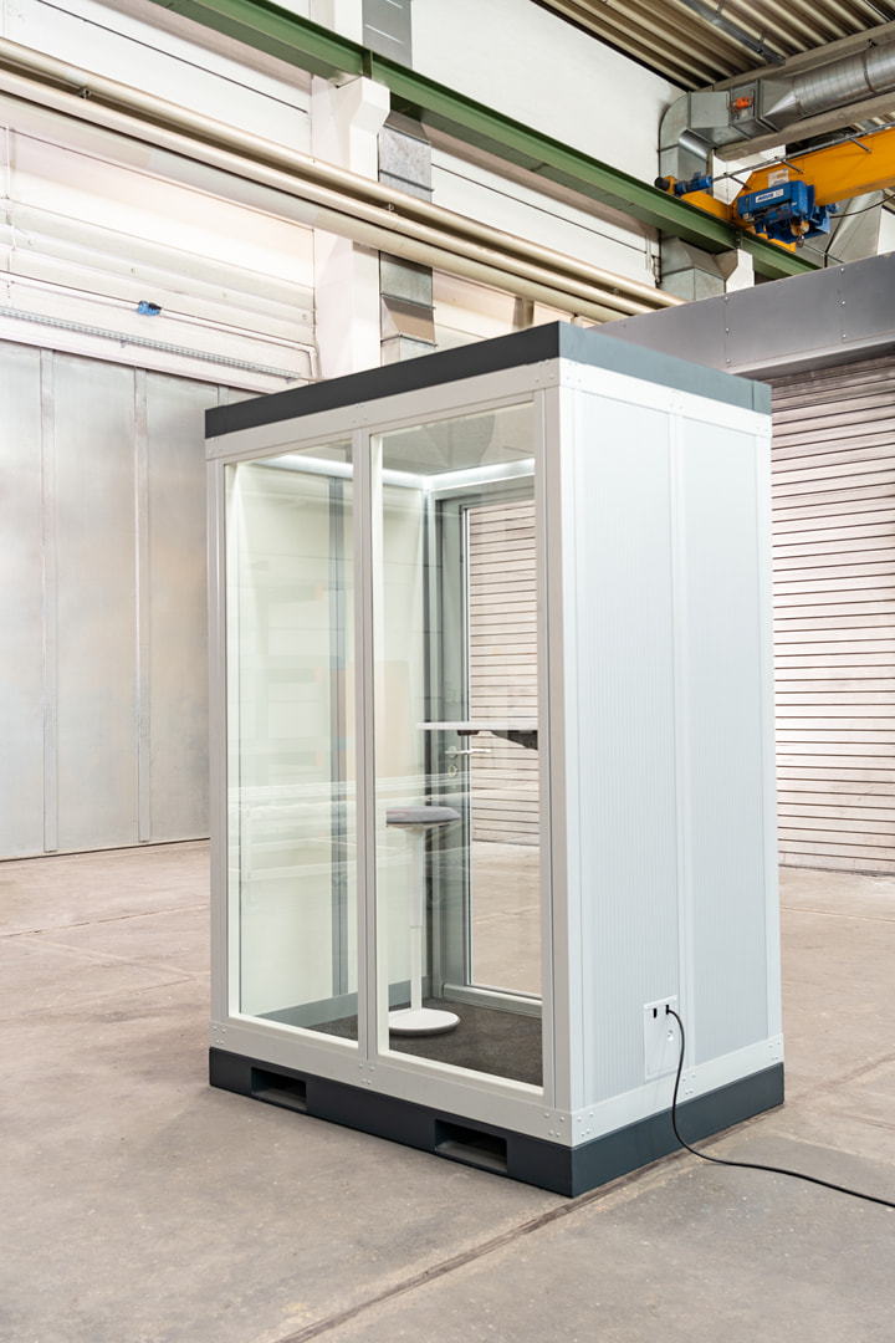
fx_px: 1268
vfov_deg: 55.8
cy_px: 672
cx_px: 448
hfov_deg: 38.9
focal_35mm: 34
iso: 125
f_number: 5
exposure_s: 1/15
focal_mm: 34
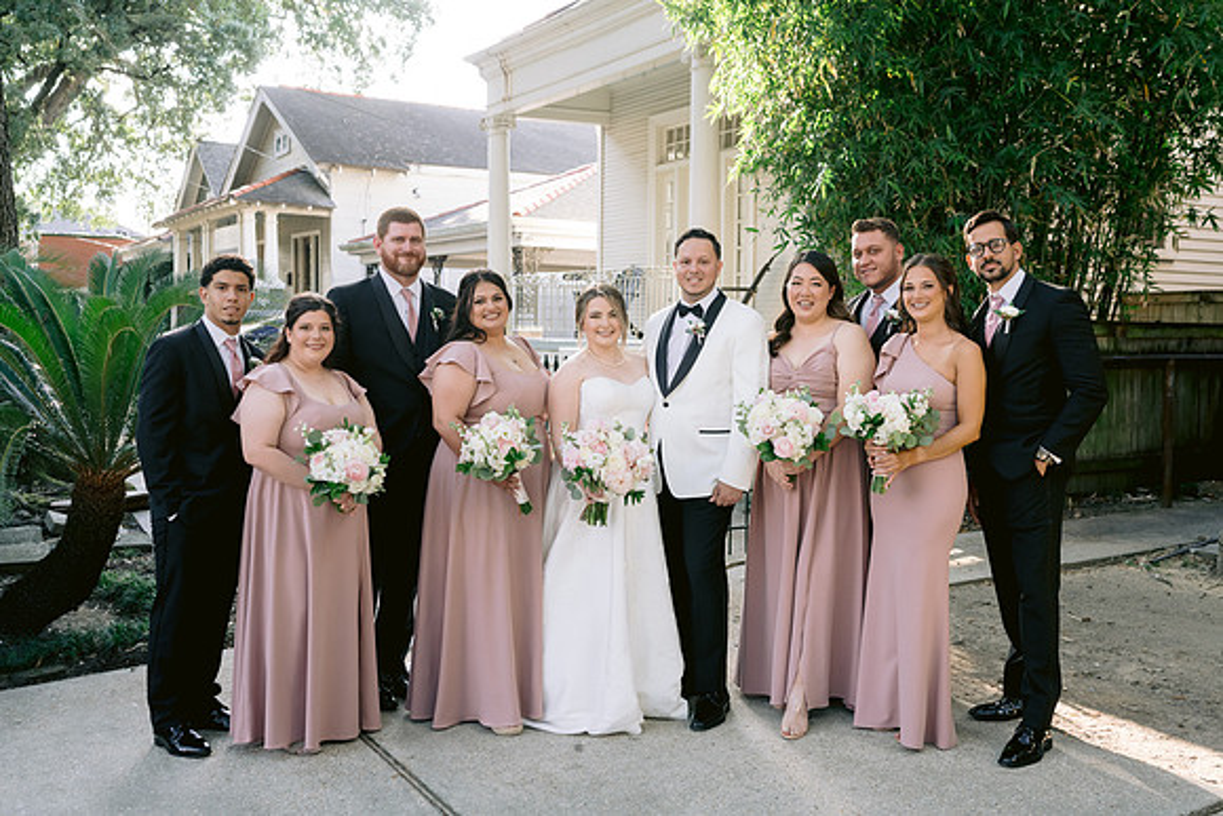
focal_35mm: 36
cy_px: 400
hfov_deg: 52.6
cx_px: 612
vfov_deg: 36.5
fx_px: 1237
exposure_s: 1/250
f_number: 4
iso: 400
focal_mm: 35
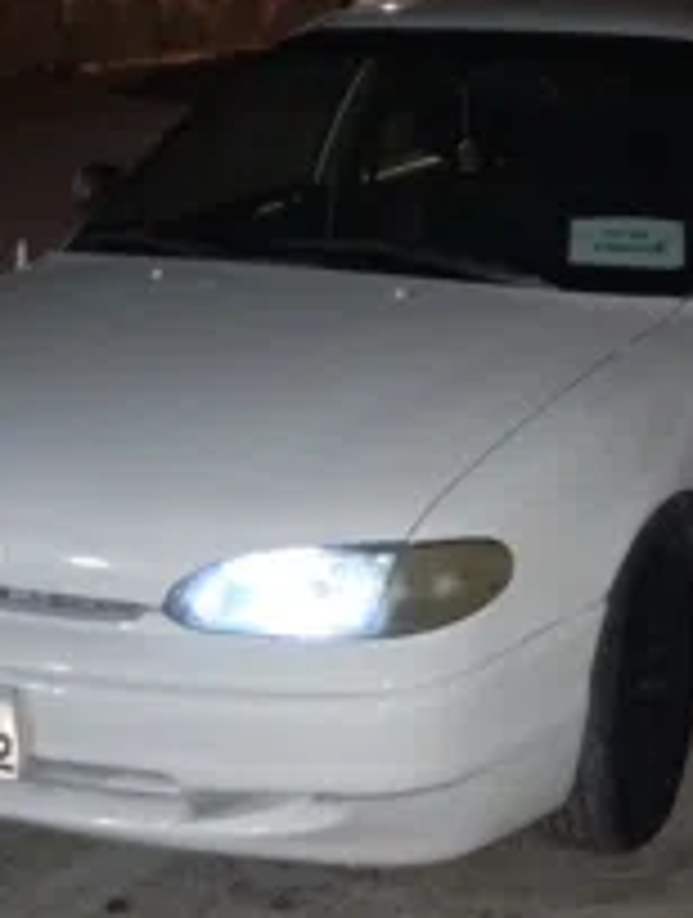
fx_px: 2073
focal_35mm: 78
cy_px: 414
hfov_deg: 18.7
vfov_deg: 25.0
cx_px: 621
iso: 1887
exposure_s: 1/10
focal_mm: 4.22
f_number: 1.8
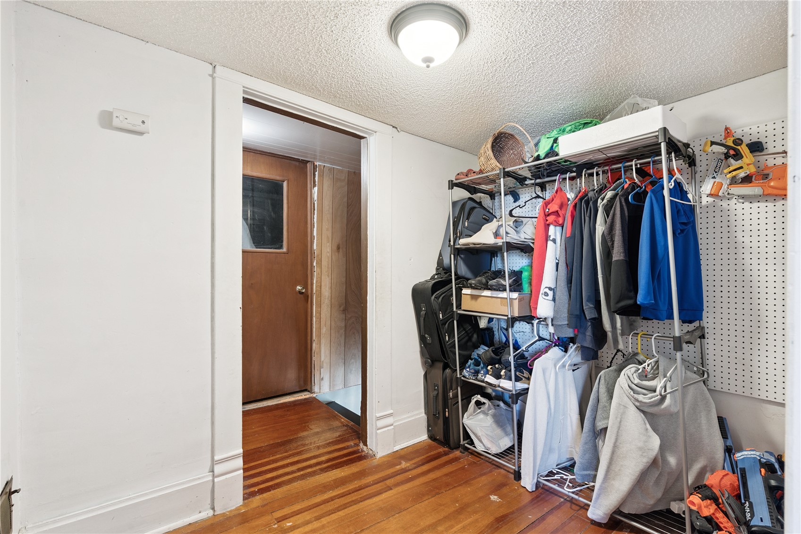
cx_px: 400
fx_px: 356
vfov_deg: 73.7
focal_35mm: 16
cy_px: 267
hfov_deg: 96.7
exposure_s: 1/1.25
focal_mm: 16
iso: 400
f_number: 9
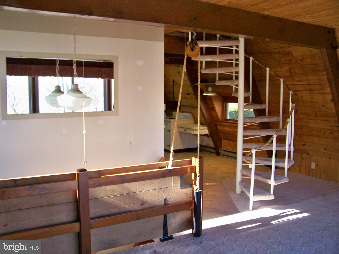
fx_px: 323
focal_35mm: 33
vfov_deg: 42.9
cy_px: 127
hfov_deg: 55.4
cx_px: 170
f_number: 2.8
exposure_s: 1/30
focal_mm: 5.85
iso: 100
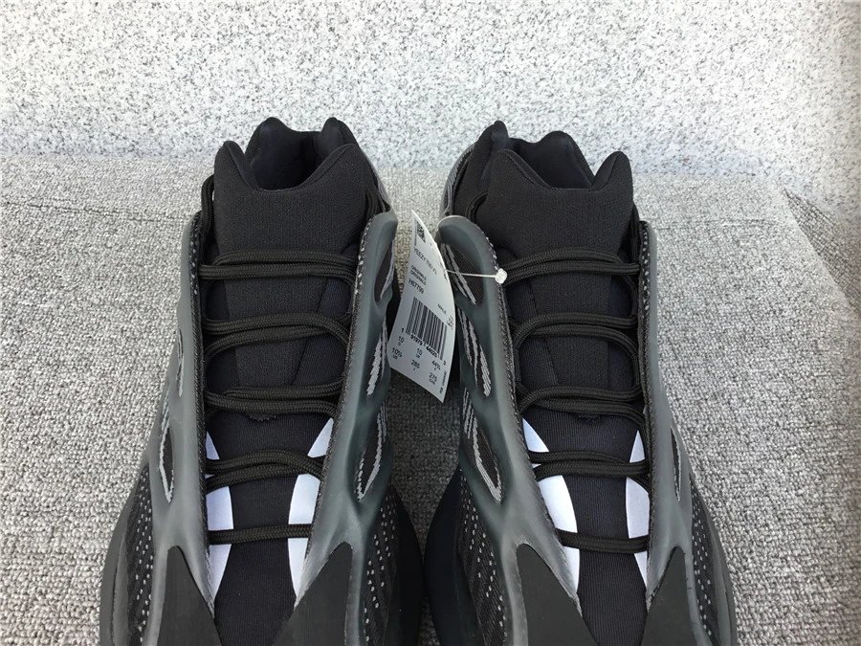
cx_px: 430
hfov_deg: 58.4
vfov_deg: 45.4
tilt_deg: -41.3
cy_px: 323
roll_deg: -4.2
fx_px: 771
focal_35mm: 31
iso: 25
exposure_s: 1/100
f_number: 2.4
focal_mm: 3.3
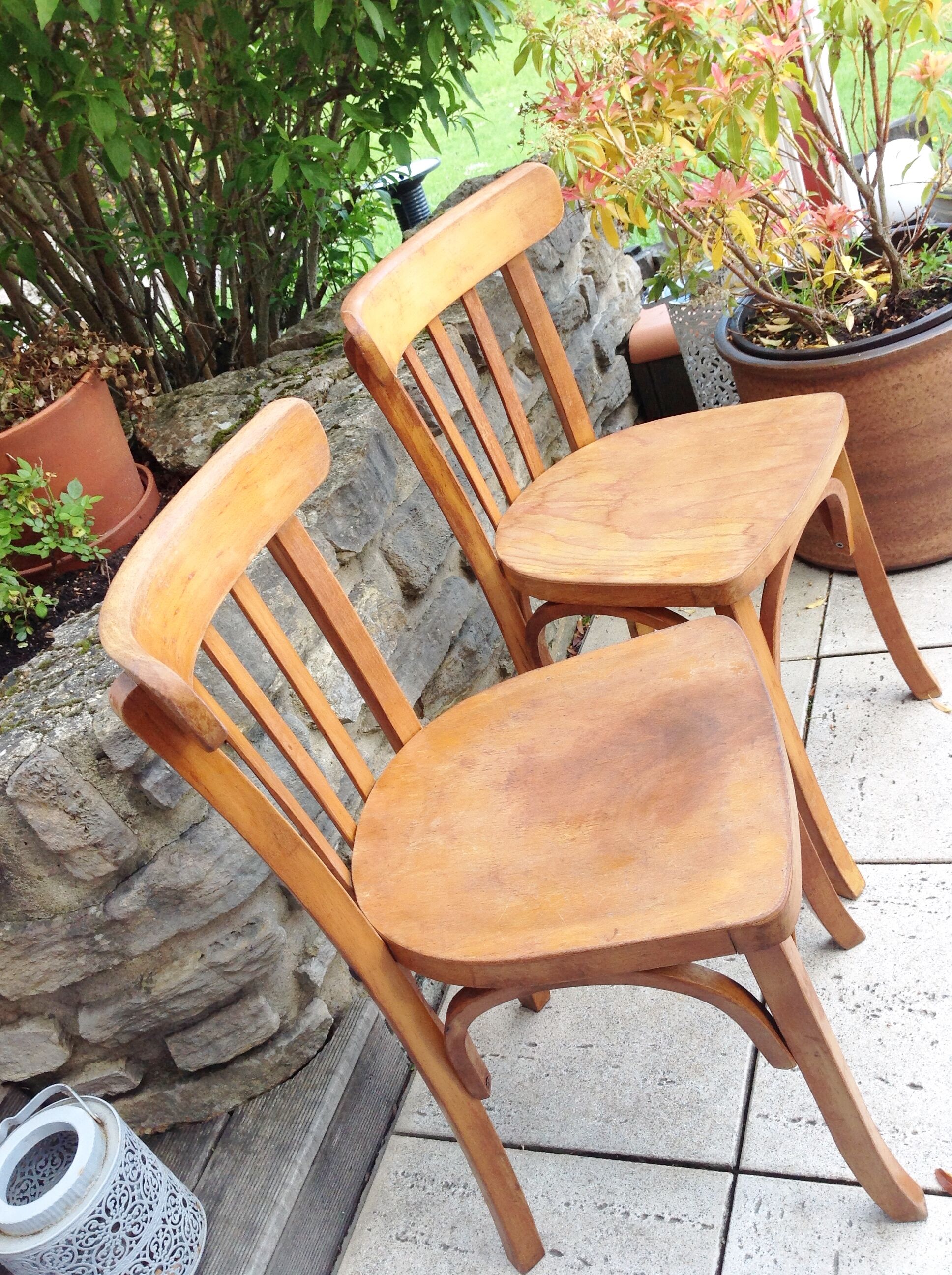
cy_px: 638
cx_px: 476
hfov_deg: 40.6
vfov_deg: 52.7
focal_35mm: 35
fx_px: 1287
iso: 80
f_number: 2.4
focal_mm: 4.28
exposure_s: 1/120
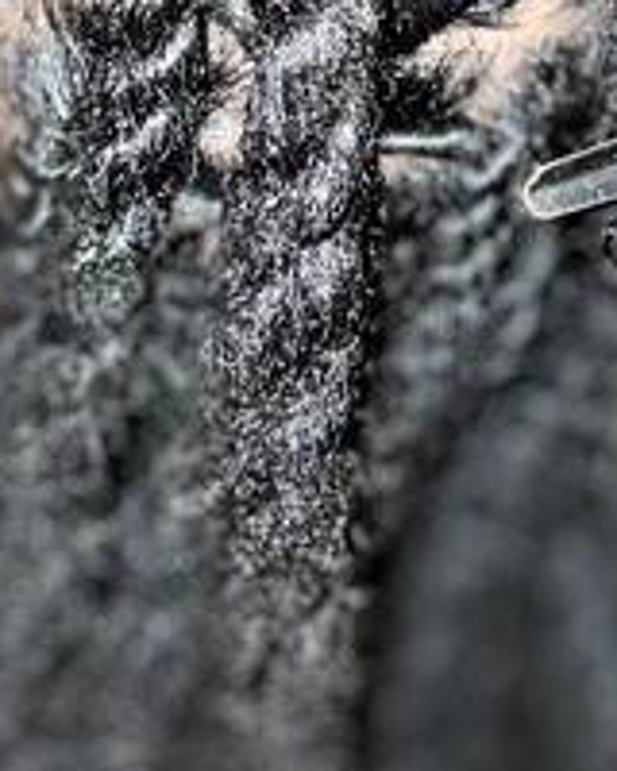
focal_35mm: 76
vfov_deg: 22.6
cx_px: 235
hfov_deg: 20.1
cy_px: -204
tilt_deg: -54.7
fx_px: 1735
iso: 50
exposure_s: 1/4
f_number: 1.6
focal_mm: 4.2
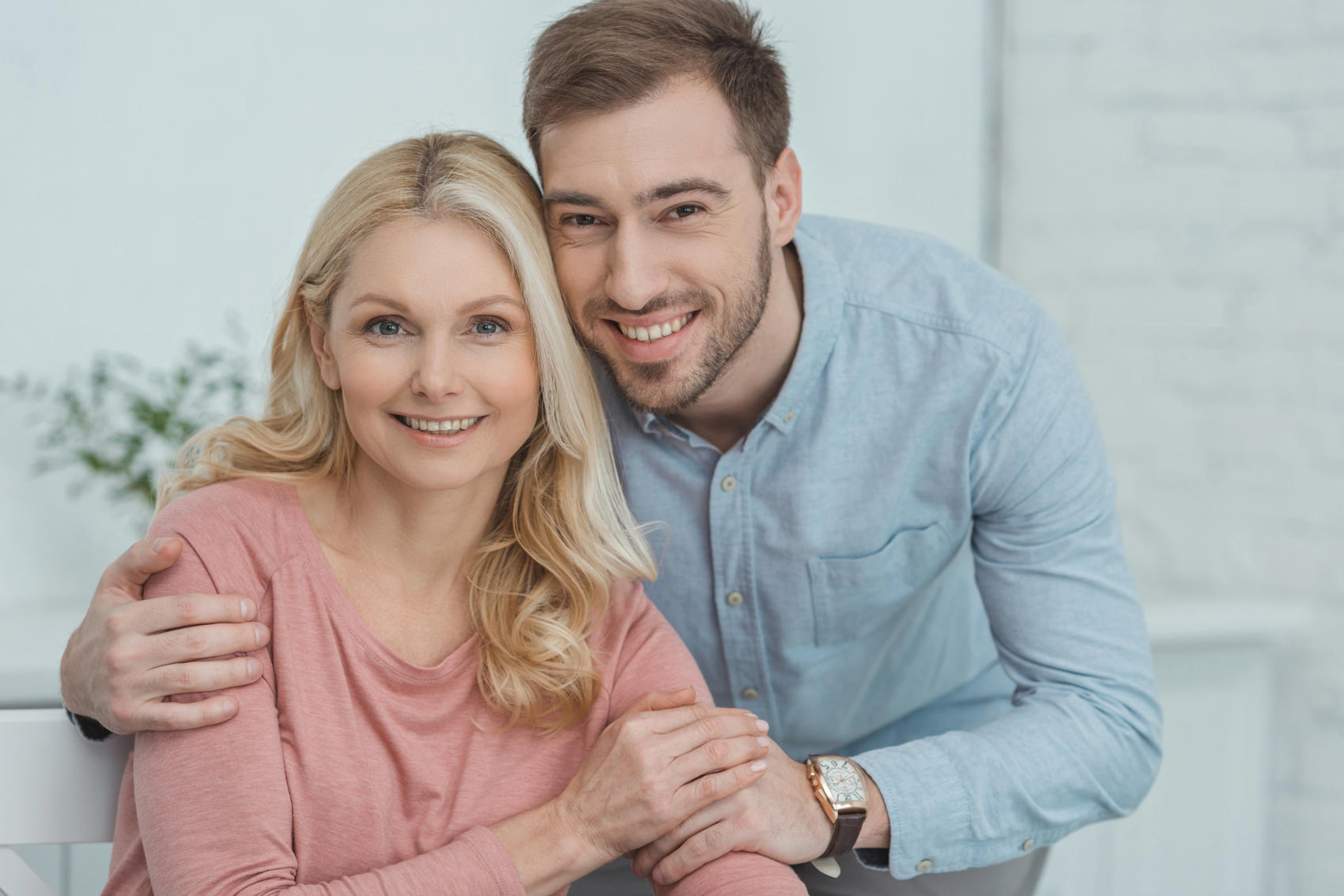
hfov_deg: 17.6
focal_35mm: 116
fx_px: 4331
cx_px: 672
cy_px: 448
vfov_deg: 11.8
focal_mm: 116
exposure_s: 1/200
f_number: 3.5
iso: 320
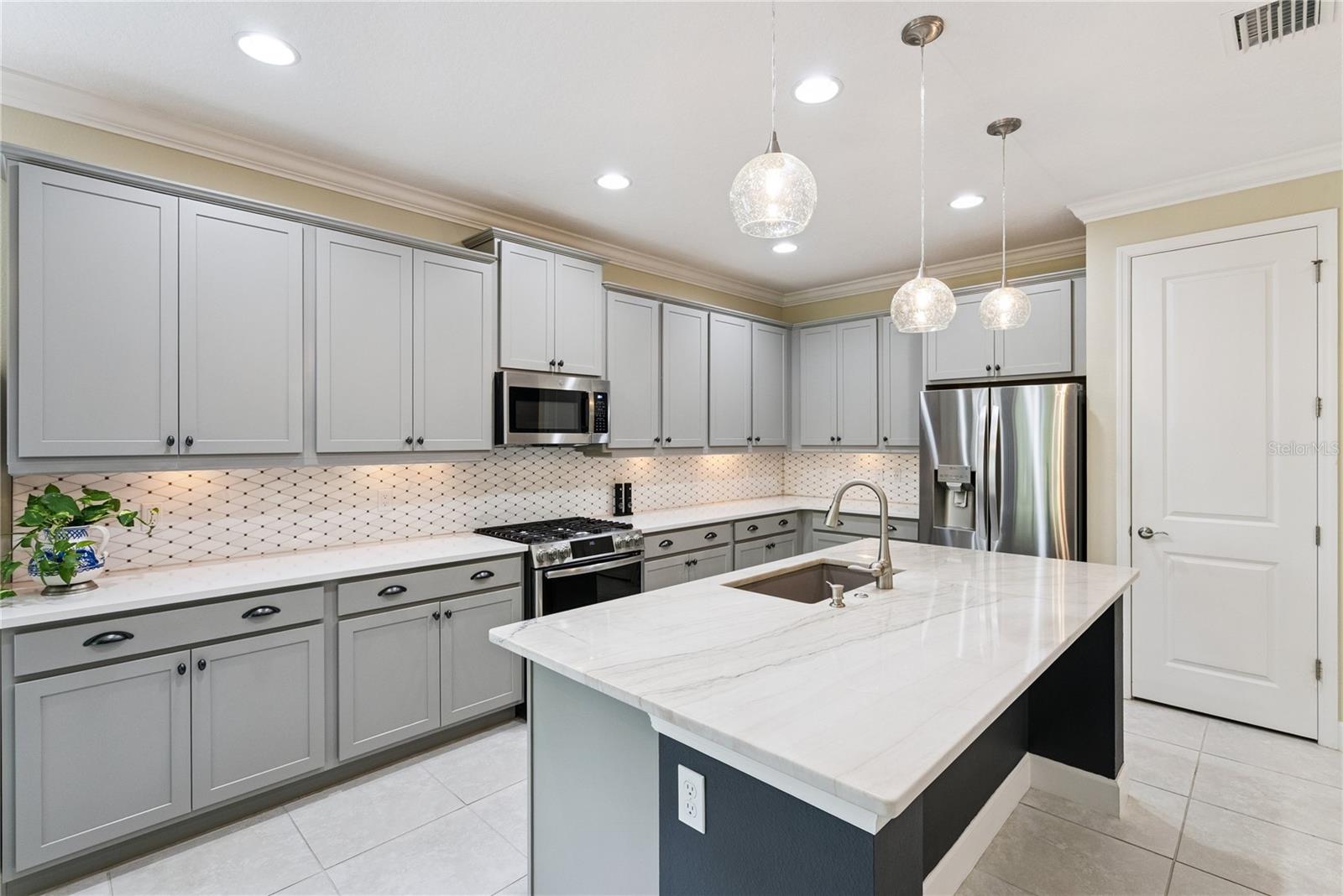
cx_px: 672
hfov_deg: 96.7
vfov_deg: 73.8
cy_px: 448
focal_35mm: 16
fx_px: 597
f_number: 9
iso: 1600
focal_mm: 16
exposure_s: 1/50
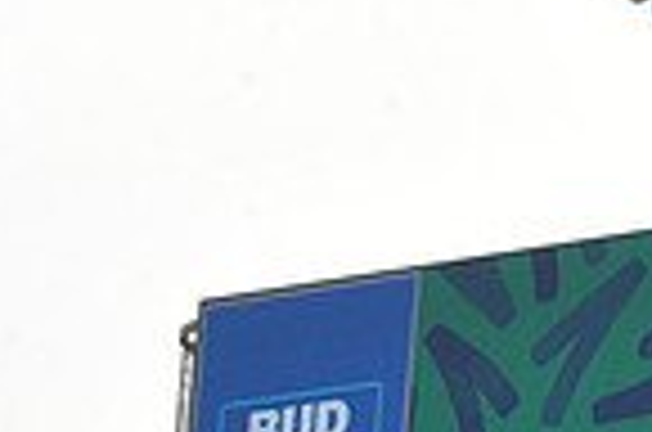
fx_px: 8385
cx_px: 989
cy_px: 472
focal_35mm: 464
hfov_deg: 4.4
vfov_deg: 2.9
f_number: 10
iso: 200
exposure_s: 1/400
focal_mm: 116
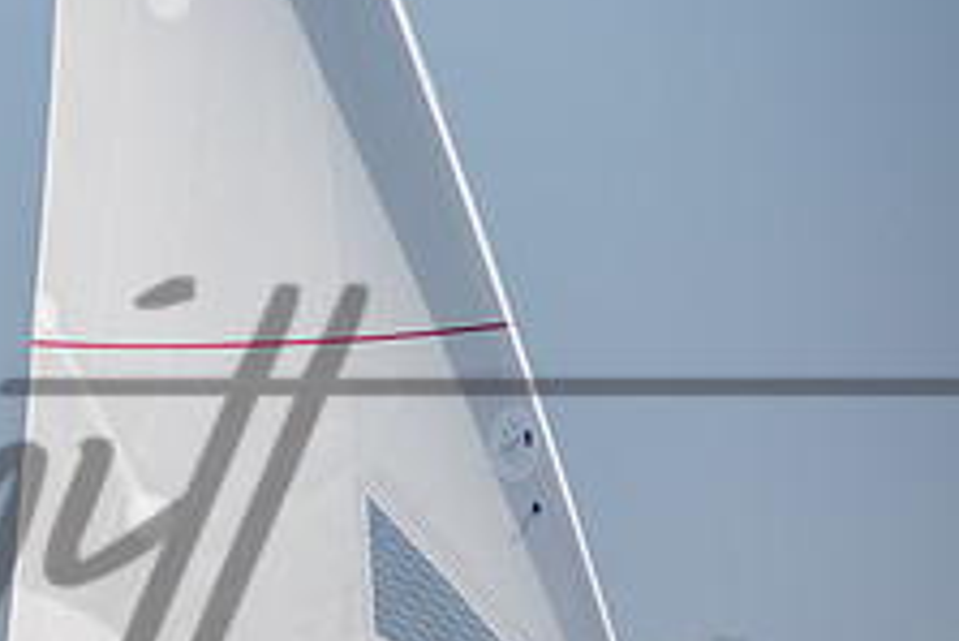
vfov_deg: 2.6
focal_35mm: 527
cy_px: 488
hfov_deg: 3.9
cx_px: -249
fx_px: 14047
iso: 200
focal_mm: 135
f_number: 6.3
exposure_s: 1/1250
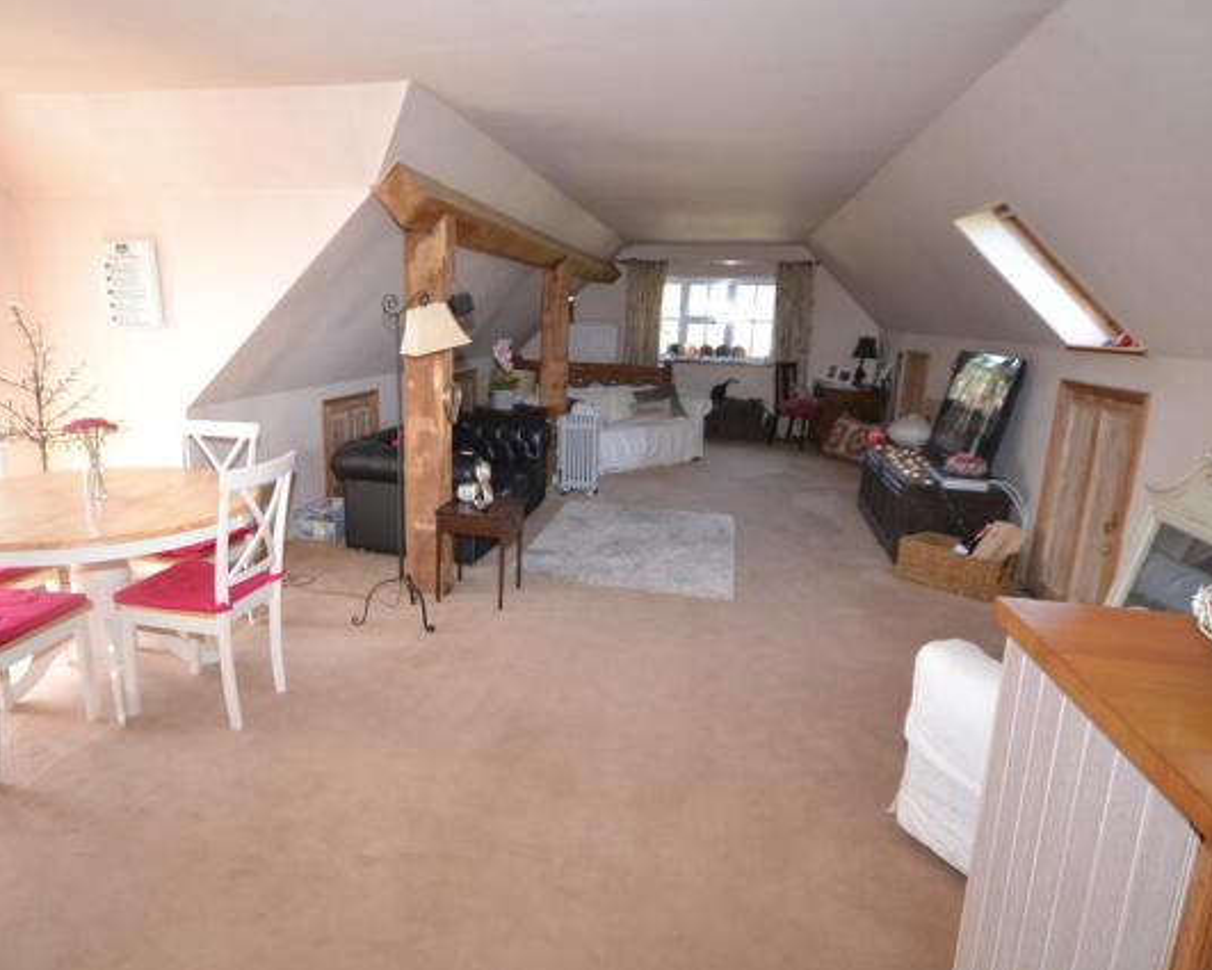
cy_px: 480
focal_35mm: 23
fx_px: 810
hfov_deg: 73.3
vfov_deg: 61.8
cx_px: 526
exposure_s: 1/60
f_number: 4.5
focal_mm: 13
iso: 450
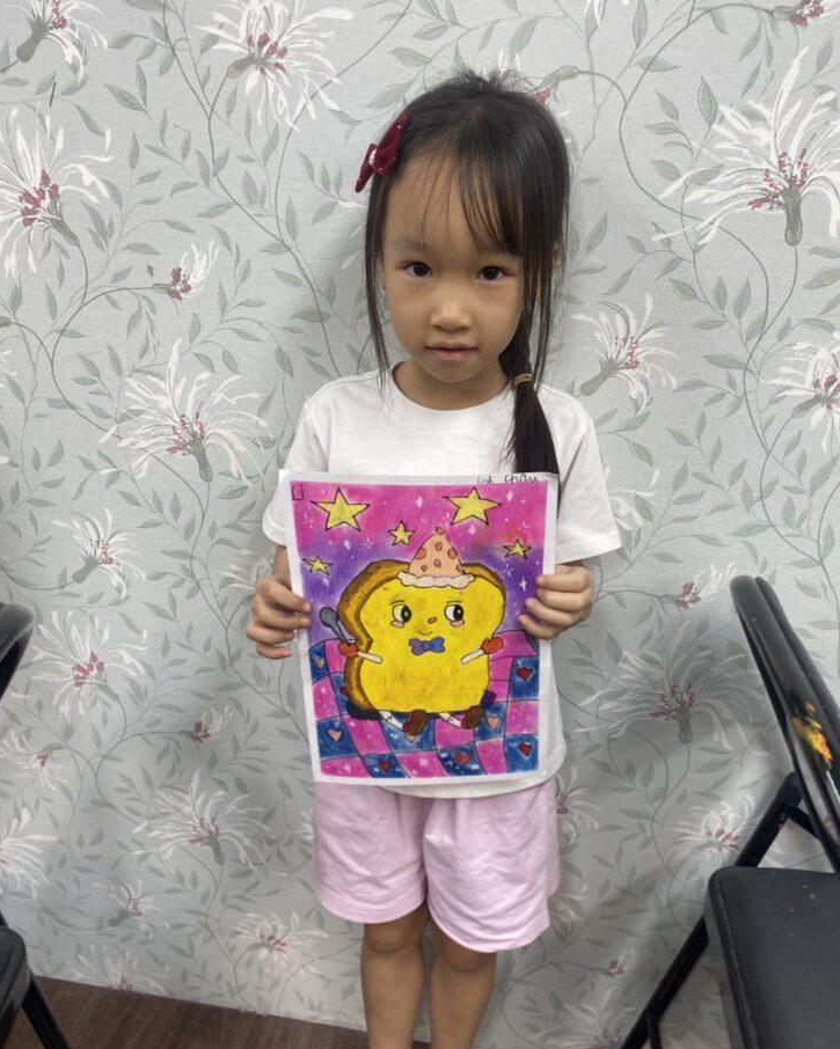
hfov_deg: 51.5
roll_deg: -4.5
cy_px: 570
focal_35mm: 28
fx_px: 870
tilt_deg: -23.1
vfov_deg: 62.1
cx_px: 422
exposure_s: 1/100
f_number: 1.8
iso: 50
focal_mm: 4.25
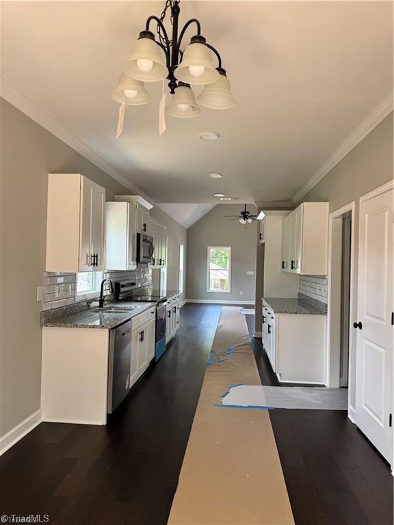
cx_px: 197
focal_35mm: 24
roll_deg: -1.1
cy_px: 262
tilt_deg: -1.3
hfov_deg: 56.8
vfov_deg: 71.6
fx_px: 364
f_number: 1.78
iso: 80
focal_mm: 6.76
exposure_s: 1/121
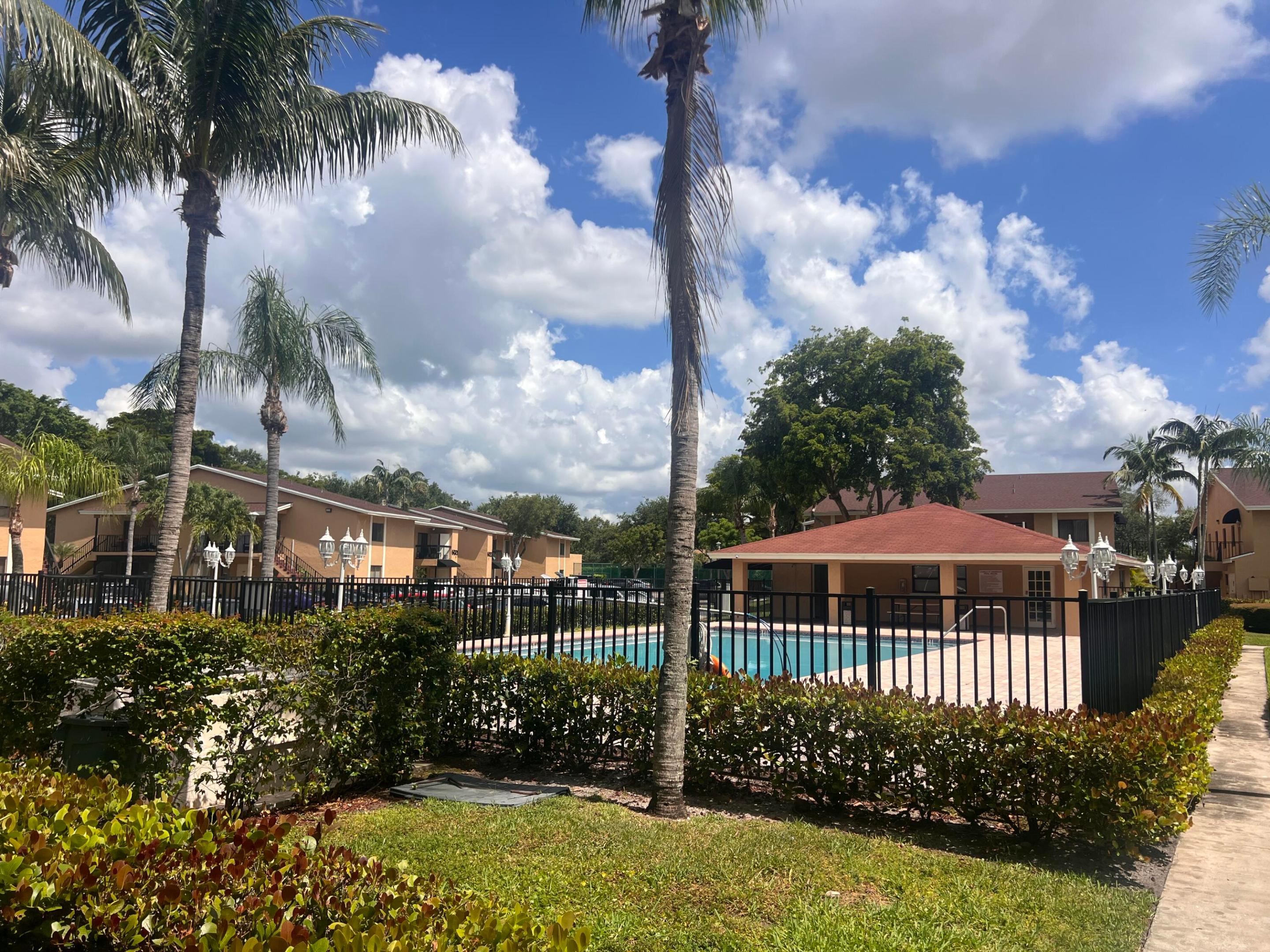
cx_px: 635
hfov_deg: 67.3
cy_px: 476
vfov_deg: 53.1
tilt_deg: +4.8
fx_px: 954
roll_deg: -1.0
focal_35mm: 26
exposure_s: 1/7463
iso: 50
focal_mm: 5.7
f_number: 1.5
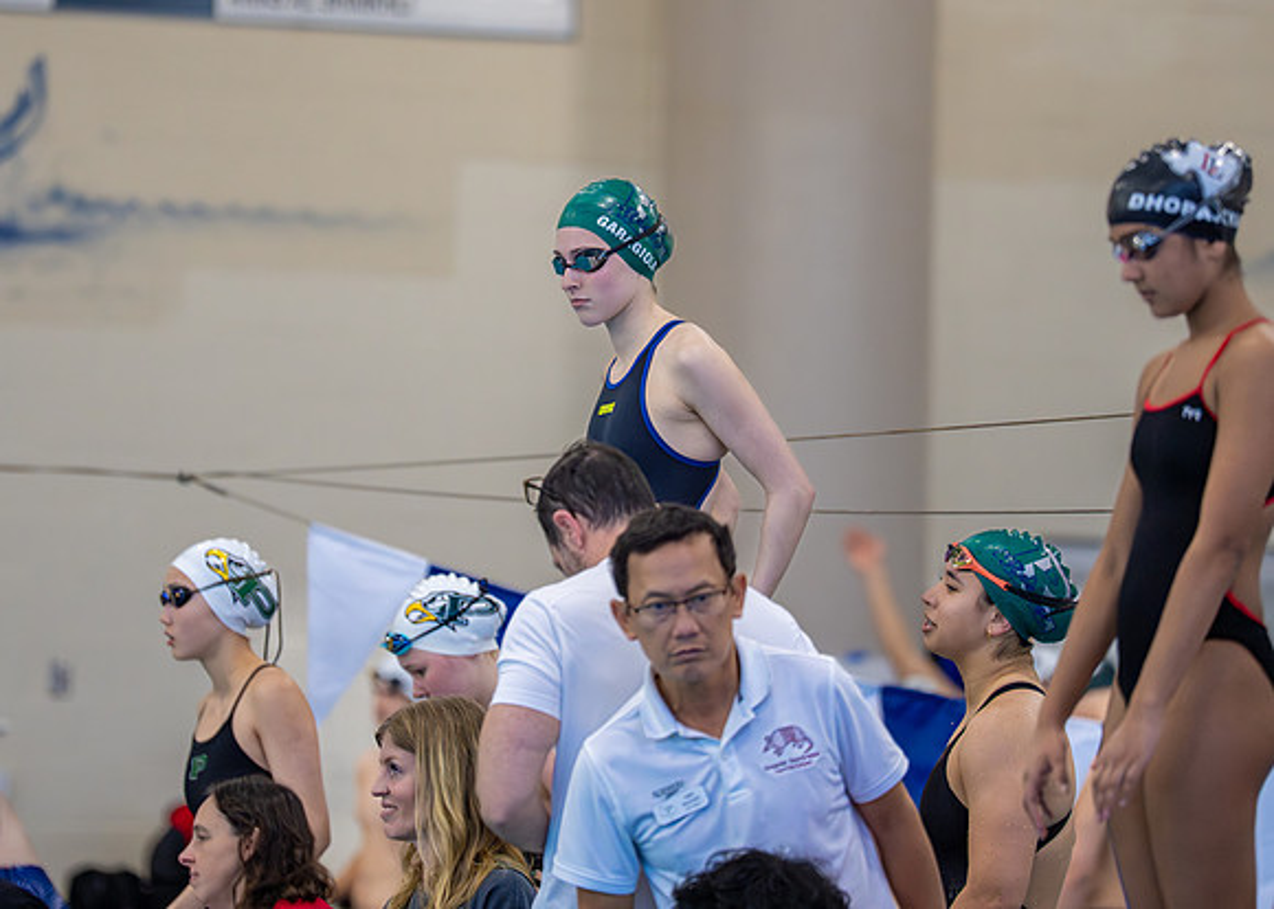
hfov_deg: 7.5
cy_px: 343
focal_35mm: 269
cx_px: 583
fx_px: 9723
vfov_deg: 5.4
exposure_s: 1/1000
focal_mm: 194
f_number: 2.8
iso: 2500
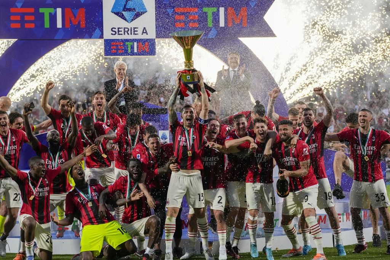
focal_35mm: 141
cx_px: 195
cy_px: 130
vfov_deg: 9.7
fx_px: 1528
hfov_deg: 14.5
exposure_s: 1/800
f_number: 5.6
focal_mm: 141
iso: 3200
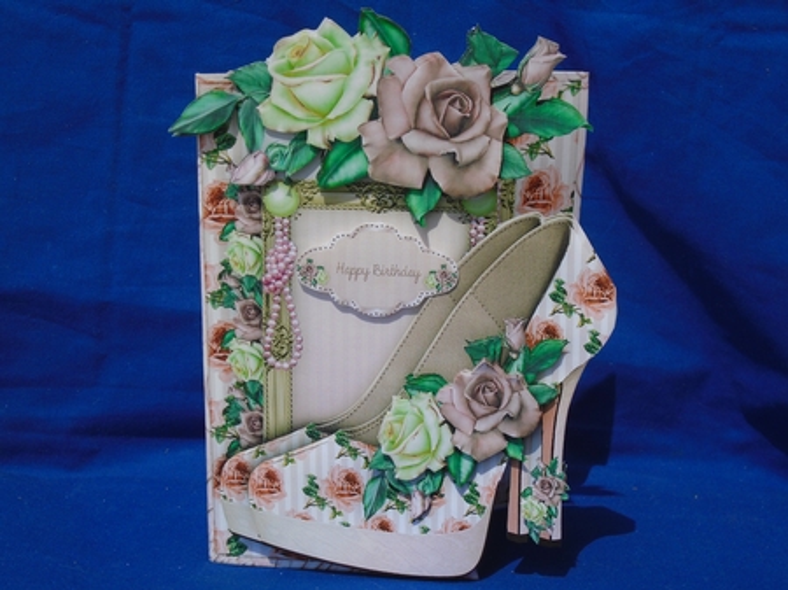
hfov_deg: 33.2
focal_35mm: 58
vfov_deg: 25.2
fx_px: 1320
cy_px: 295
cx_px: 394
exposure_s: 1/160
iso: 100
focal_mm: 10.2
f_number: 12.3
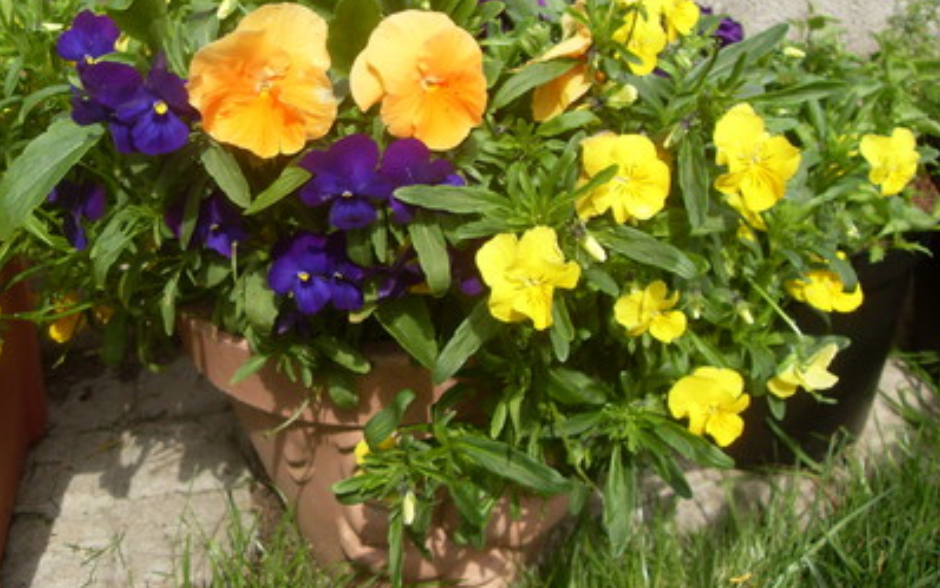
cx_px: 458
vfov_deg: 31.1
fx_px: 1051
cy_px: 205
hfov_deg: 48.2
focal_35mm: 41
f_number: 7
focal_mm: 6.3
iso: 80
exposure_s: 1/125
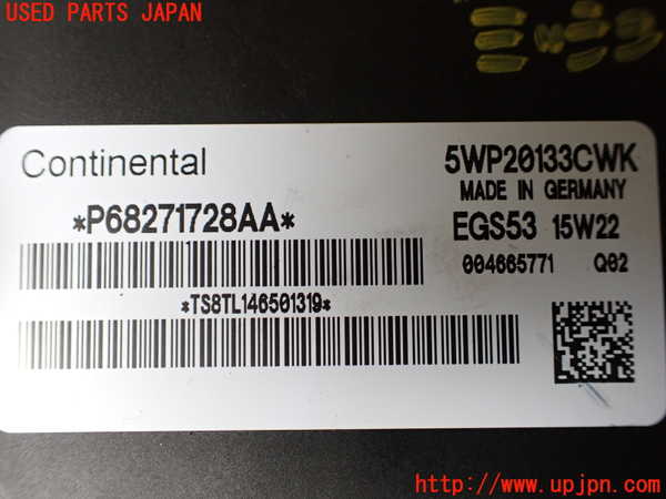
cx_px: 333
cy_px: 250
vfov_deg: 46.8
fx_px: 577
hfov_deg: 60.0
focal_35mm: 30
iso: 320
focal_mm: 5.4
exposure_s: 1/125
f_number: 2.3
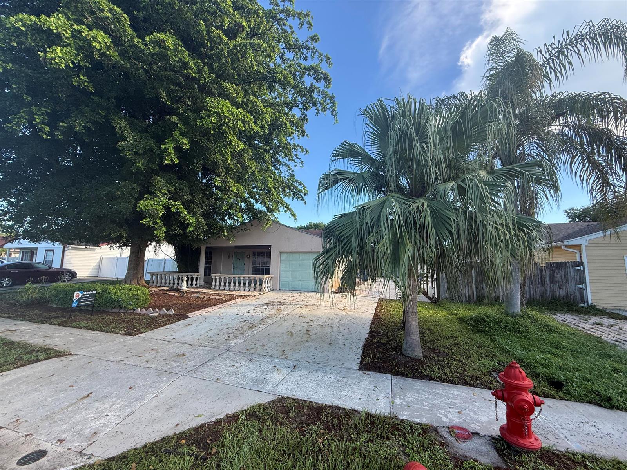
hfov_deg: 102.1
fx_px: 254
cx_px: 314
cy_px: 235
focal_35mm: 14
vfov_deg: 85.7
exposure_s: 1/282
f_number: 2.2
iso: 64
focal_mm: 2.22
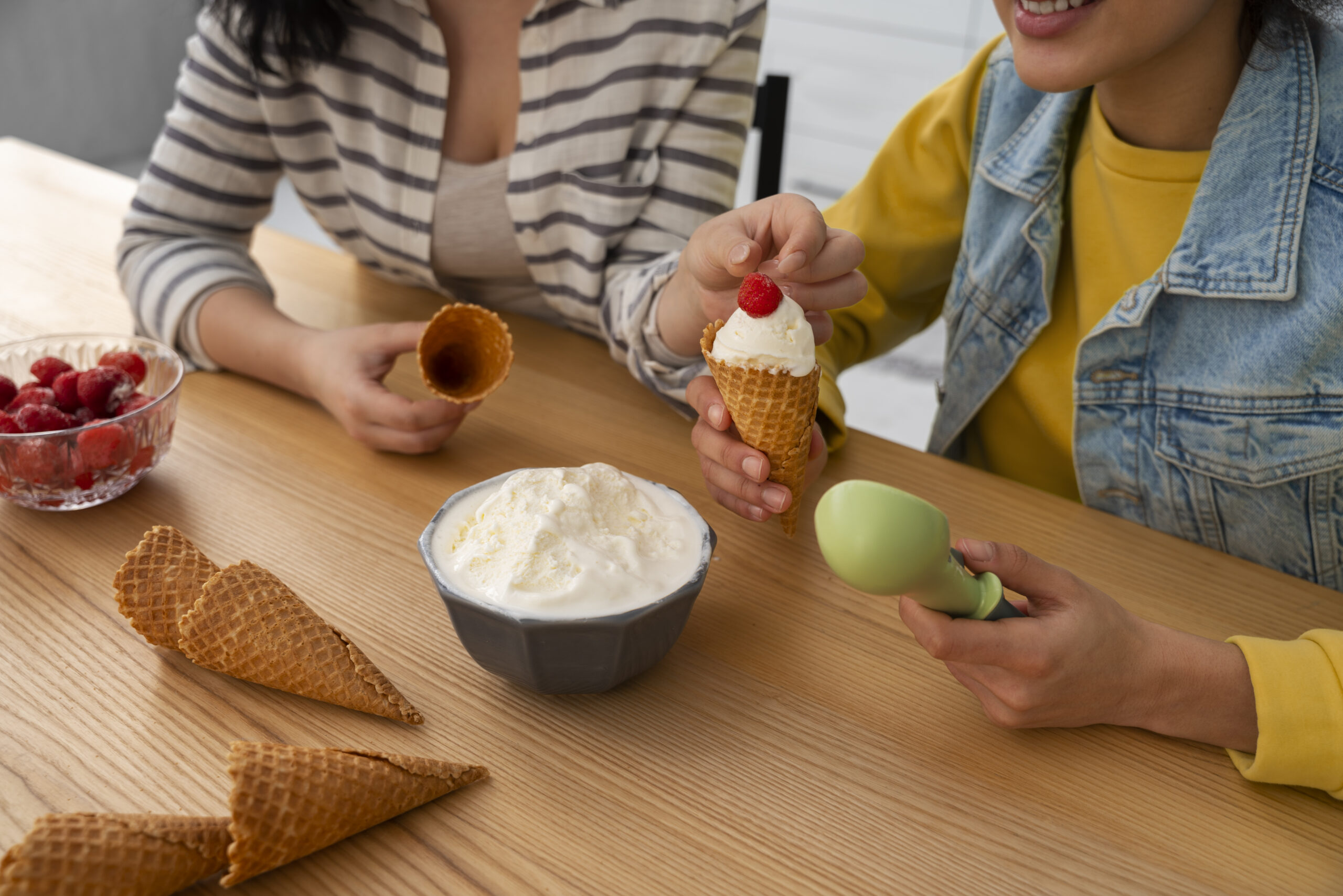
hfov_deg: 55.2
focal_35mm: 34
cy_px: 448
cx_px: 672
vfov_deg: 38.5
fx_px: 1283
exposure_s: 1/125
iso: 125
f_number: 4
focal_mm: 34.4
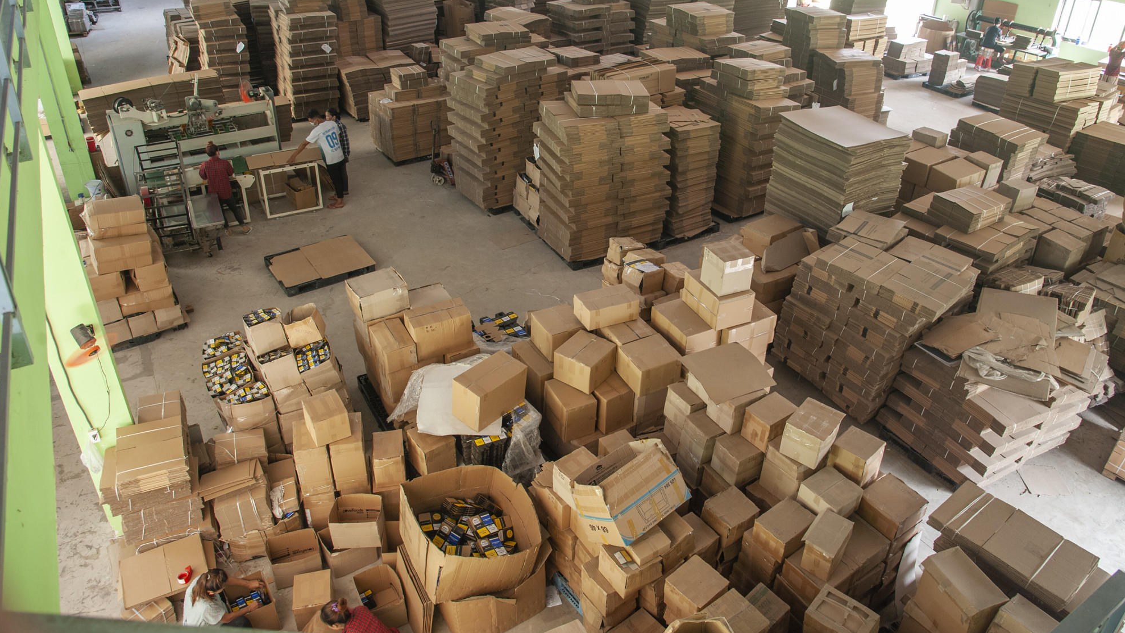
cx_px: 579
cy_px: 249
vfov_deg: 44.1
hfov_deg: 71.9
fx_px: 776
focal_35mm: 26
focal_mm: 24
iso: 800
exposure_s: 1/20
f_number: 5.6
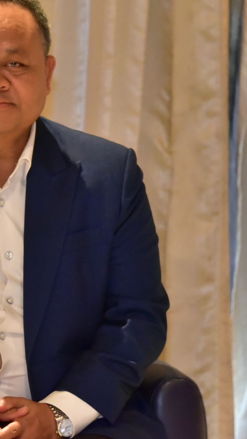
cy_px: 190
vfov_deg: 8.2
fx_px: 3050
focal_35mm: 262
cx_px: -12
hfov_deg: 4.6
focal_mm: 145
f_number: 5.6
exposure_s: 1/125
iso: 8000
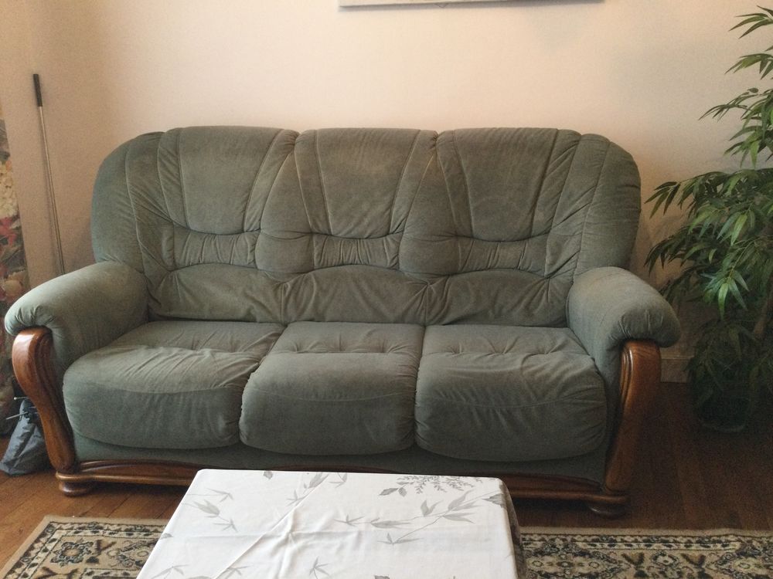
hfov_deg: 58.4
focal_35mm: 31
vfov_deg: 45.4
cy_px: 290
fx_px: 692
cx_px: 386
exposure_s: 1/33
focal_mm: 3.3
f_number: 2.4
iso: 200
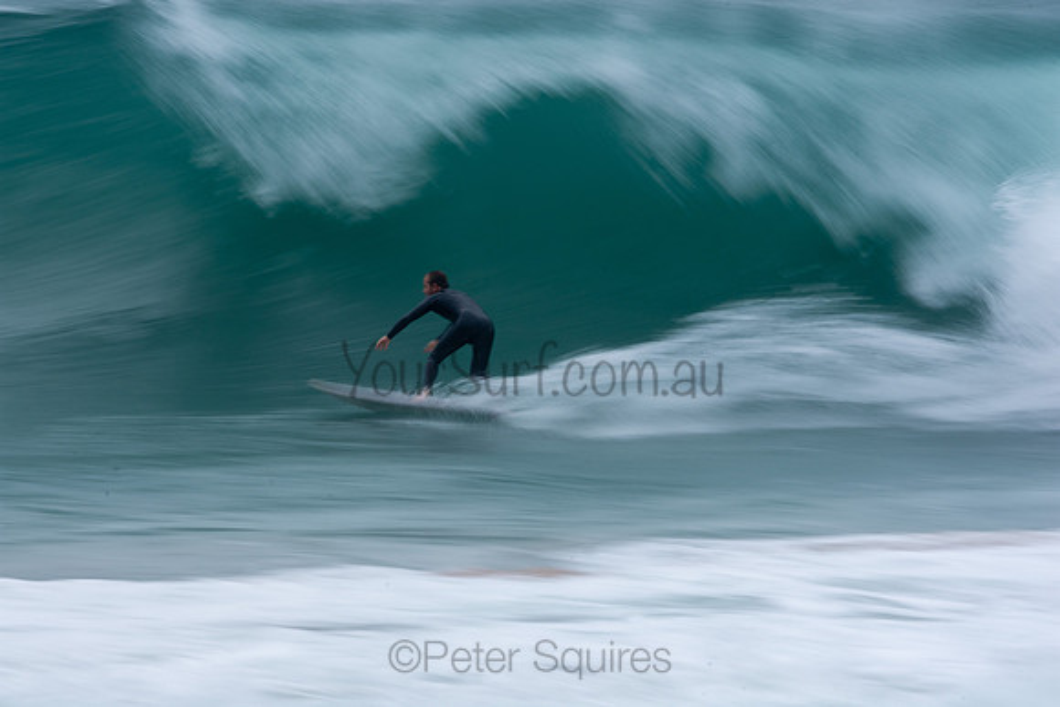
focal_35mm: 750
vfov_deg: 1.8
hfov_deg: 2.7
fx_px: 22087
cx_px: 530
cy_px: 354
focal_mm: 500
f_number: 25
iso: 100
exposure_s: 1/20
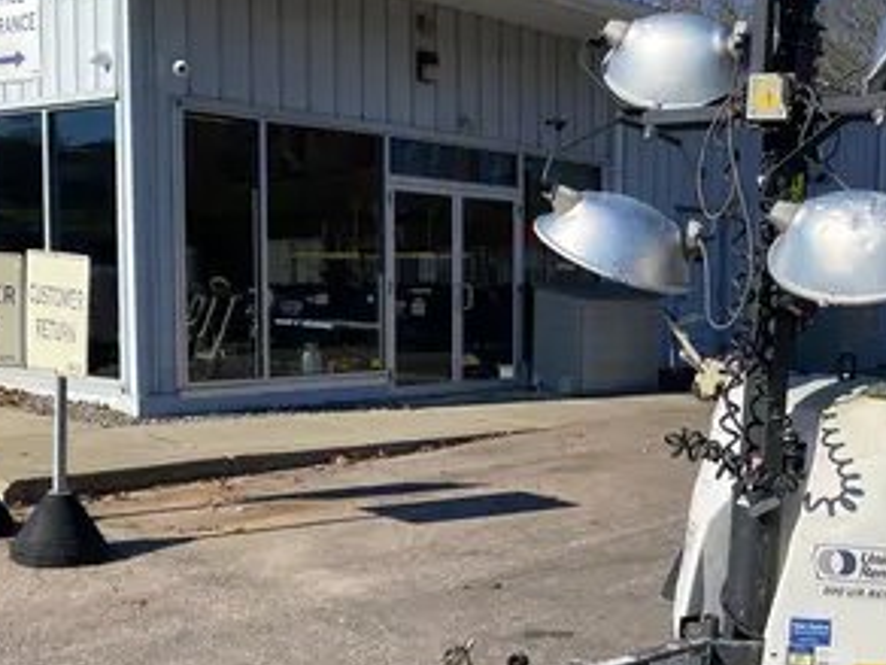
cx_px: 692
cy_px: 399
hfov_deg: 37.7
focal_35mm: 49
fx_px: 1254
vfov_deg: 29.6
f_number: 1.8
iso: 32
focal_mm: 4.25
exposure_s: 1/2890
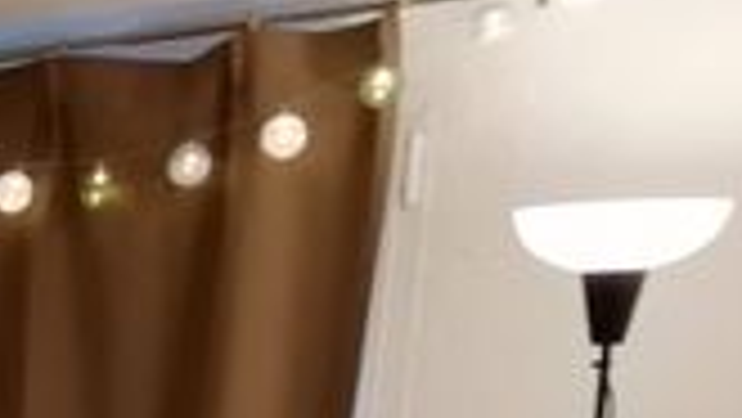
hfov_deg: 18.7
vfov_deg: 10.3
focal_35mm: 103
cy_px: 971
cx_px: -310
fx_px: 2027
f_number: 2.2
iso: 200
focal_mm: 3.21
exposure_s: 1/33.3
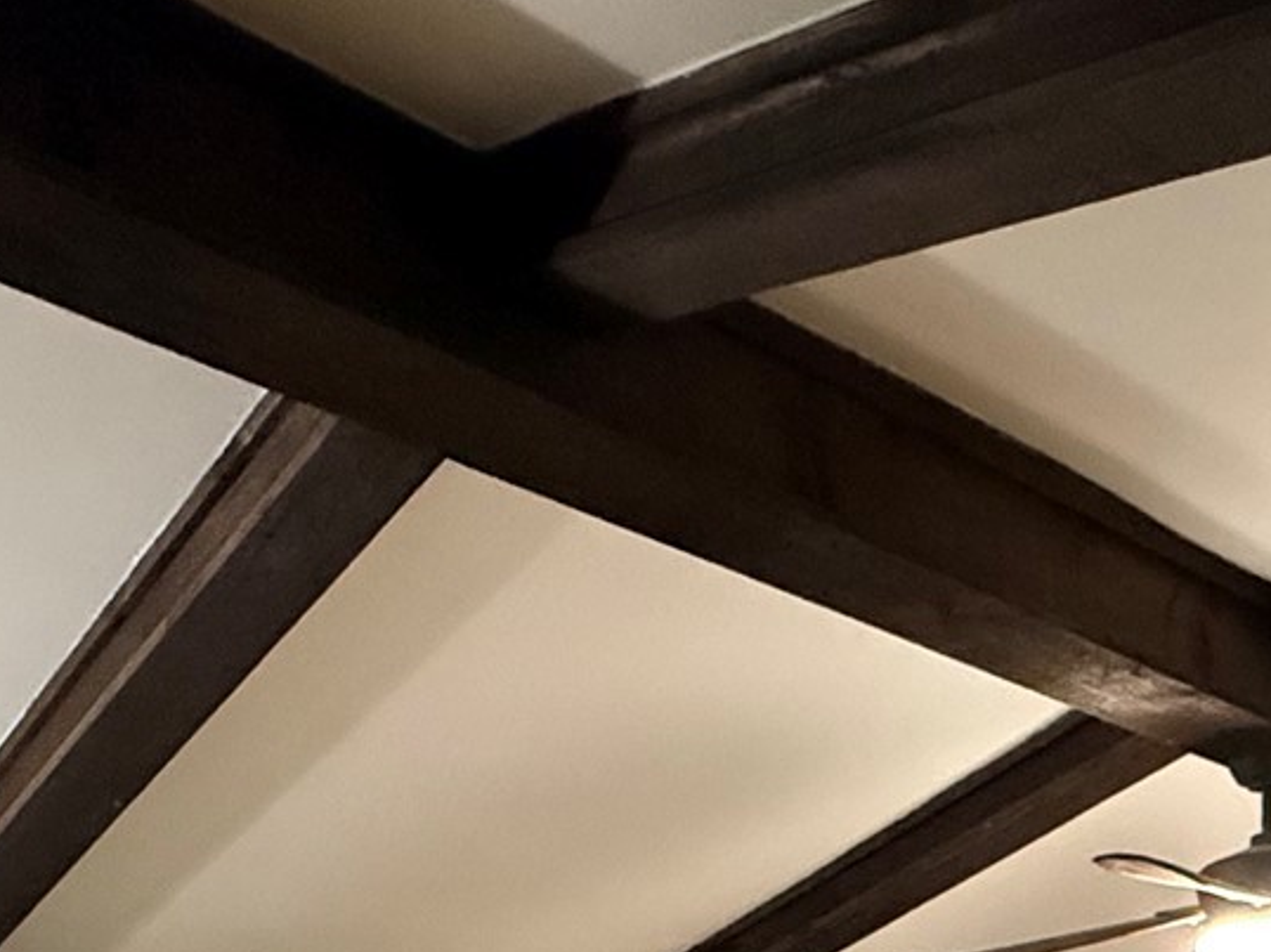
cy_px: 1495
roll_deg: +0.6
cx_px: 761
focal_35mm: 50
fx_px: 1835
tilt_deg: -4.5
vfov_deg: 22.7
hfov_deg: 38.1
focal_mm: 2.22
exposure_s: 1/60
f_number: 2.2
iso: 1000
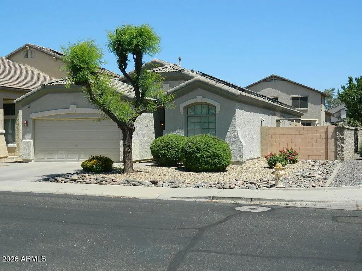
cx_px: 181
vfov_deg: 30.9
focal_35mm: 47
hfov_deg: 40.4
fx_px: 492
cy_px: 136
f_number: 10.2
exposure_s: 1/125
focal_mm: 8.4
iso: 80
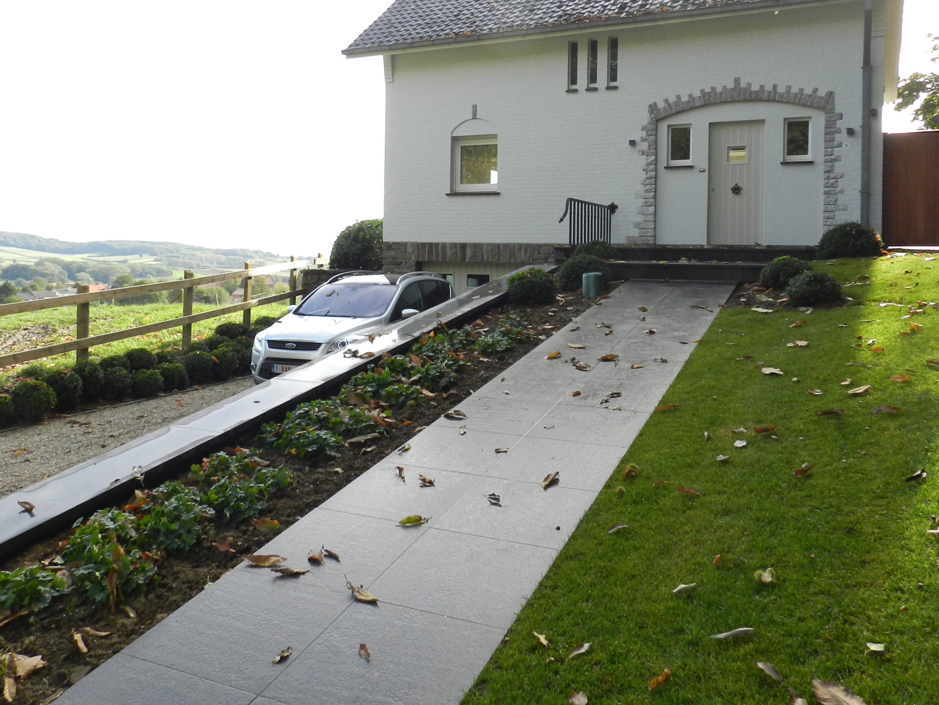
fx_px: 814
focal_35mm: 30
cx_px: 436
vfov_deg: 46.3
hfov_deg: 59.9
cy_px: 254
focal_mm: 4
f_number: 3.4
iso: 160
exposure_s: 1/320
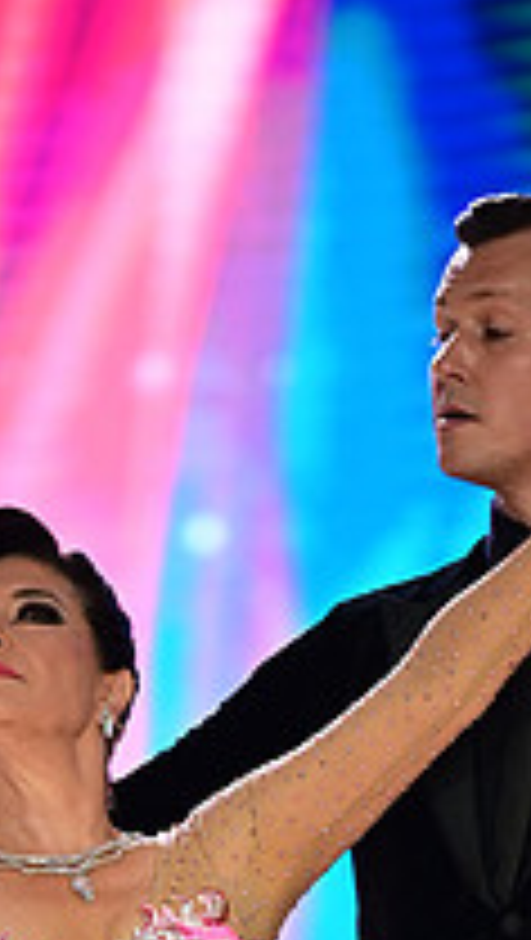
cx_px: 320
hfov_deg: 2.1
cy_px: 1151
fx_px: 14502
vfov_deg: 3.7
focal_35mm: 581
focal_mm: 200
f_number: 2.8
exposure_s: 1/500
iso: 1600
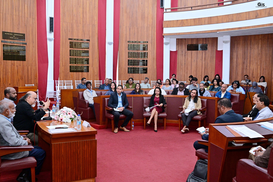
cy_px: 91
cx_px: 136
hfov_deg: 58.7
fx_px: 243
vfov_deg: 41.1
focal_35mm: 32
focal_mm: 32
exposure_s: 1/200
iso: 2500
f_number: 5.6
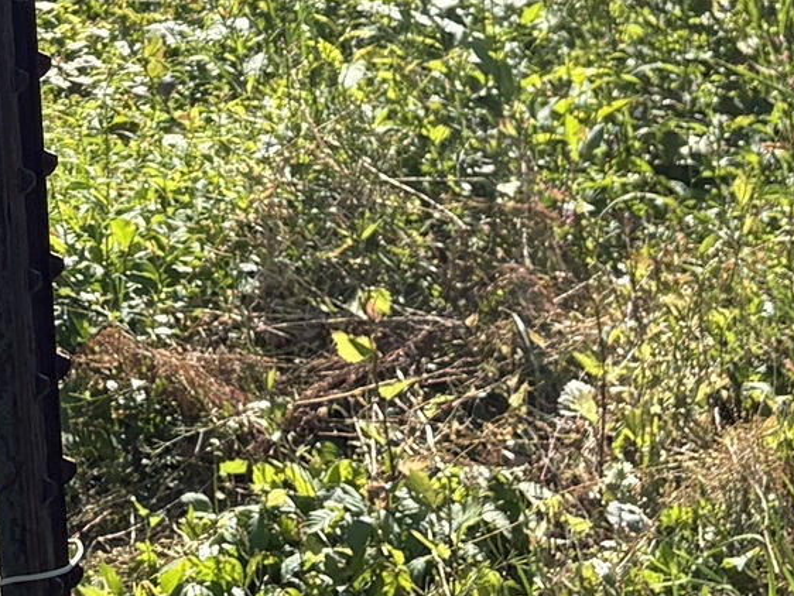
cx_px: -459
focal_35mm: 142
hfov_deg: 13.0
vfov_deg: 9.5
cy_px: -725
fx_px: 3258
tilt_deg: +3.7
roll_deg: +2.5
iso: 50
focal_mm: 5.96
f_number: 1.6
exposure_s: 1/2538
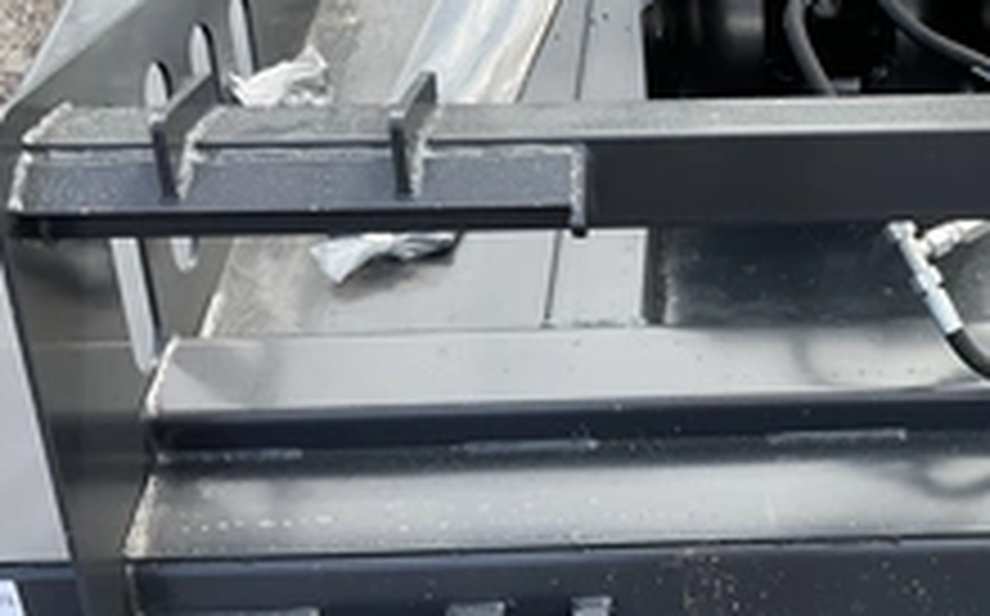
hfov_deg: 34.8
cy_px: 225
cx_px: 832
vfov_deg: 23.0
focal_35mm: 56
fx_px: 1509
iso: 25
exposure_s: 1/435
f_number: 1.8
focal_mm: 3
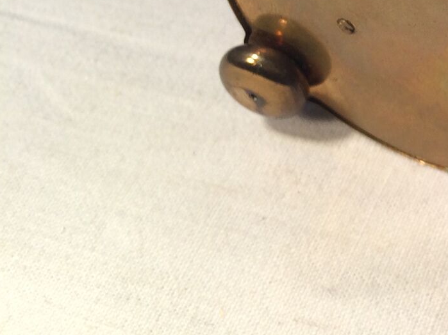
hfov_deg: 20.7
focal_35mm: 83
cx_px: 633
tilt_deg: -47.2
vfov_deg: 17.2
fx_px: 1074
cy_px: -31
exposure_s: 1/114
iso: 32
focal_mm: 4.15
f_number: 2.2
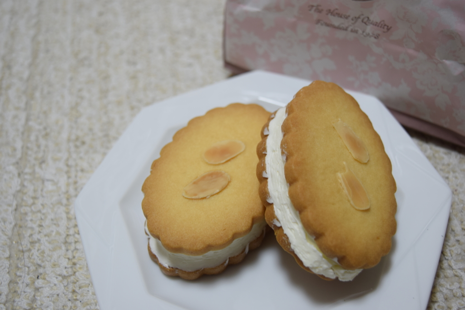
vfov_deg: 29.0
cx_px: 232
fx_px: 601
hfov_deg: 42.3
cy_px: 155
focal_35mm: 46
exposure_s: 1/15
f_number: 4.2
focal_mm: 31
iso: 400
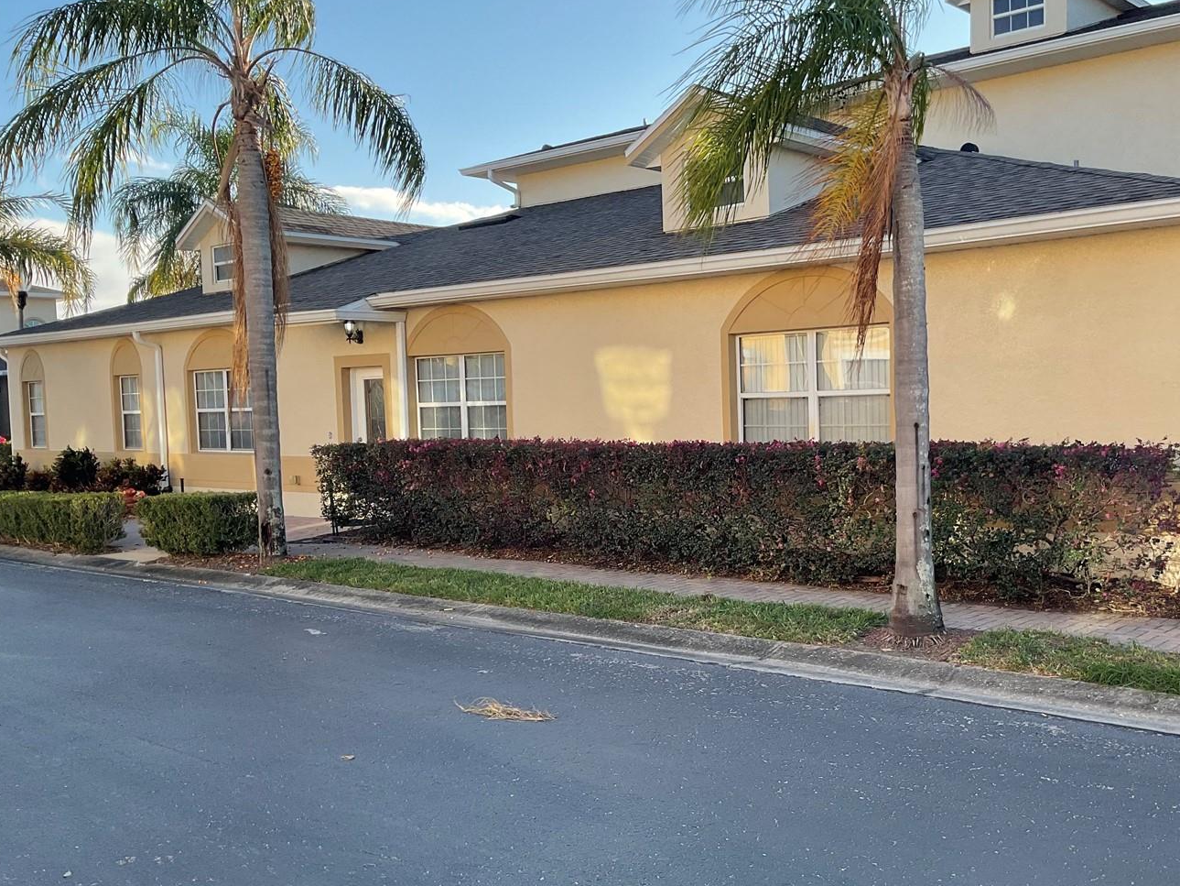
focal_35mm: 36
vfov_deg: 39.6
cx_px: 726
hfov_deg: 50.9
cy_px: 468
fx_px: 1227
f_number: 1.8
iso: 16
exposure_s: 1/432
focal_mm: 3
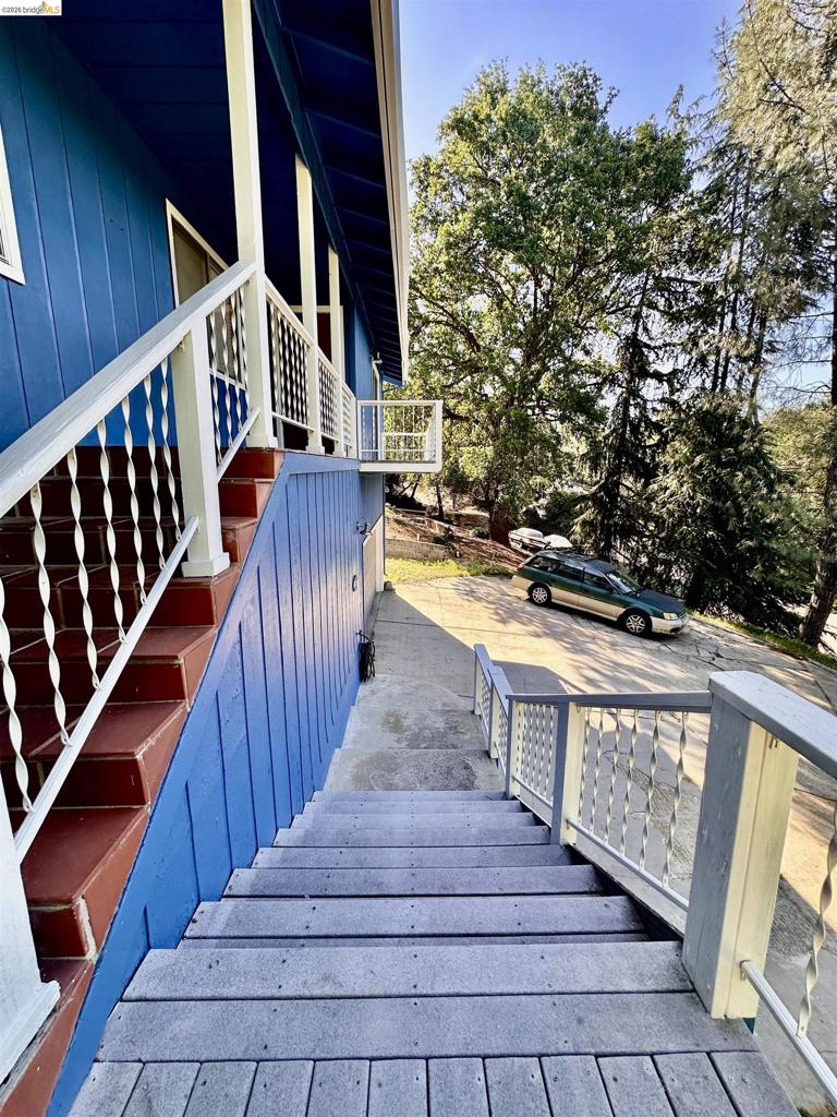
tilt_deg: -10.6
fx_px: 451
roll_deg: -0.5
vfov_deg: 102.1
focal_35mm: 14
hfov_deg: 85.7
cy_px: 558
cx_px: 418
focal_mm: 2.22
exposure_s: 1/208
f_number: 2.2
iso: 40
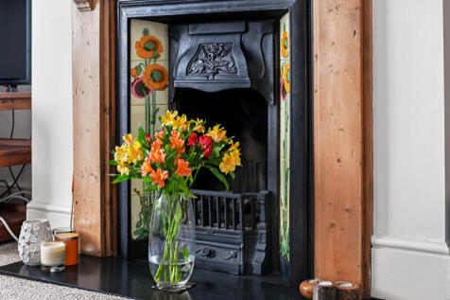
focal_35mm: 50
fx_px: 625
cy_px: 150
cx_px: 225
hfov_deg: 39.6
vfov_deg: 27.0
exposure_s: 1.6
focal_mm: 50
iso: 400
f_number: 8
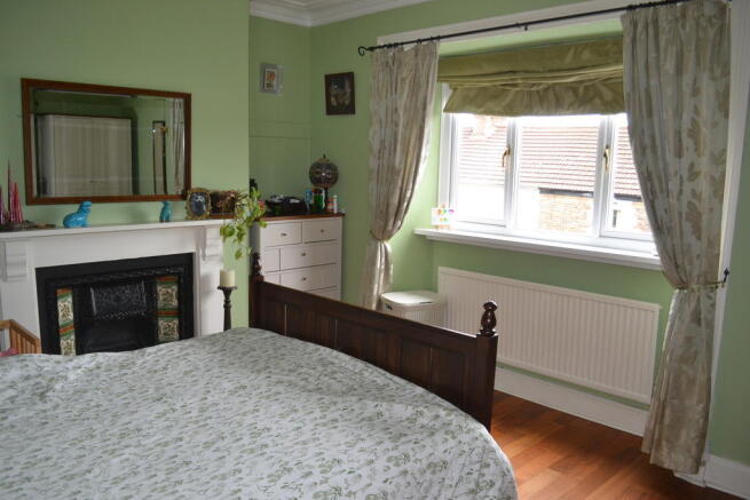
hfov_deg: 67.4
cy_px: 250
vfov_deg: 48.0
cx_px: 375
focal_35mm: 27
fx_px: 563
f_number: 3.5
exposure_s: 1/60
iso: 640
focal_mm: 18
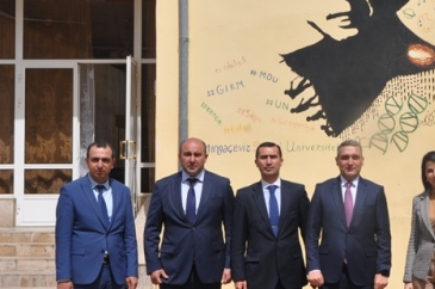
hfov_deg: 21.8
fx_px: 1110
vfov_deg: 14.8
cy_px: 132
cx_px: 374
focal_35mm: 92
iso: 200
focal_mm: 28
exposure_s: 1/200
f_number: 14
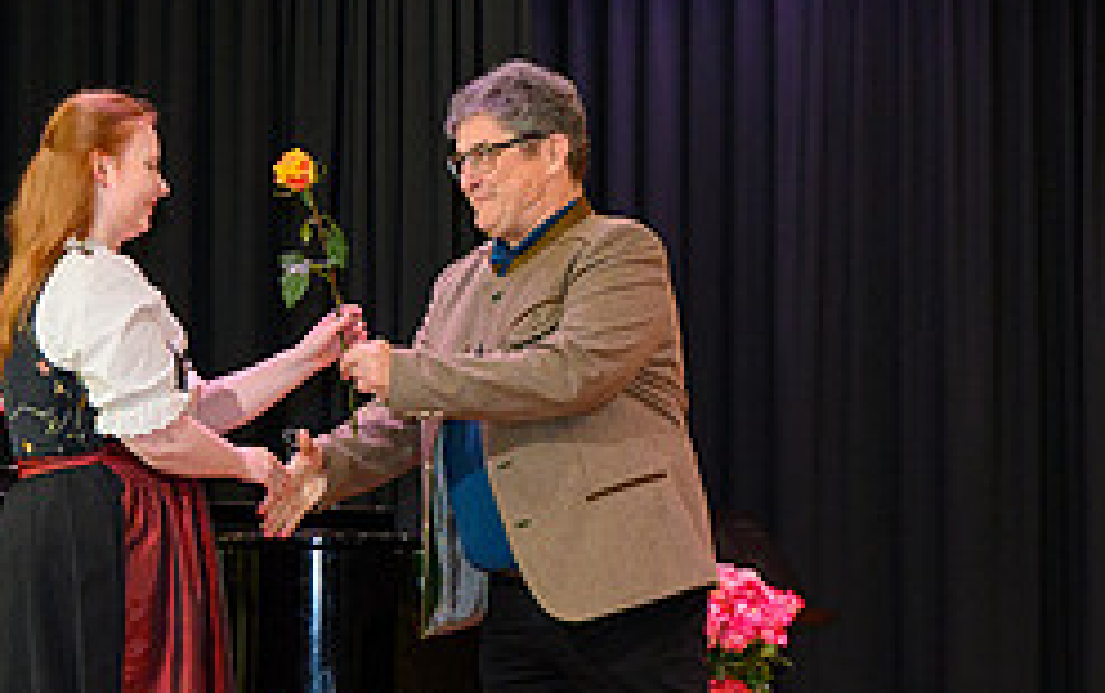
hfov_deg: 9.6
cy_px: 316
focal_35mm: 218
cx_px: 521
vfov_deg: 6.0
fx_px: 6573
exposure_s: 1/200
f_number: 5
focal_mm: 74
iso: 2000
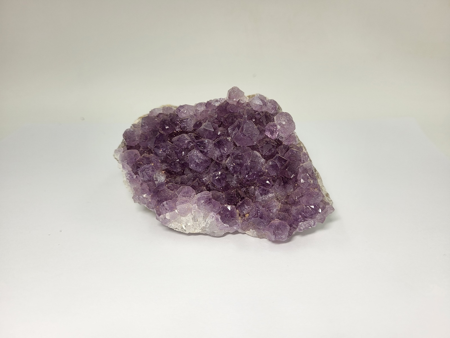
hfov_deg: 67.3
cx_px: 225
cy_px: 169
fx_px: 338
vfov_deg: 53.1
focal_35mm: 26
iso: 40
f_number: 1.8
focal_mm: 5.4
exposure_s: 1/124
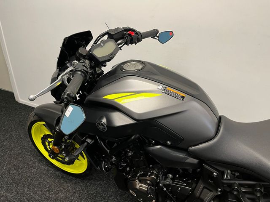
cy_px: 101
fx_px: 203
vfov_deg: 53.1
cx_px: 135
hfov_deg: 67.3
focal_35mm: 26
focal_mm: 5.1
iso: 100
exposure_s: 1/50
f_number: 1.6
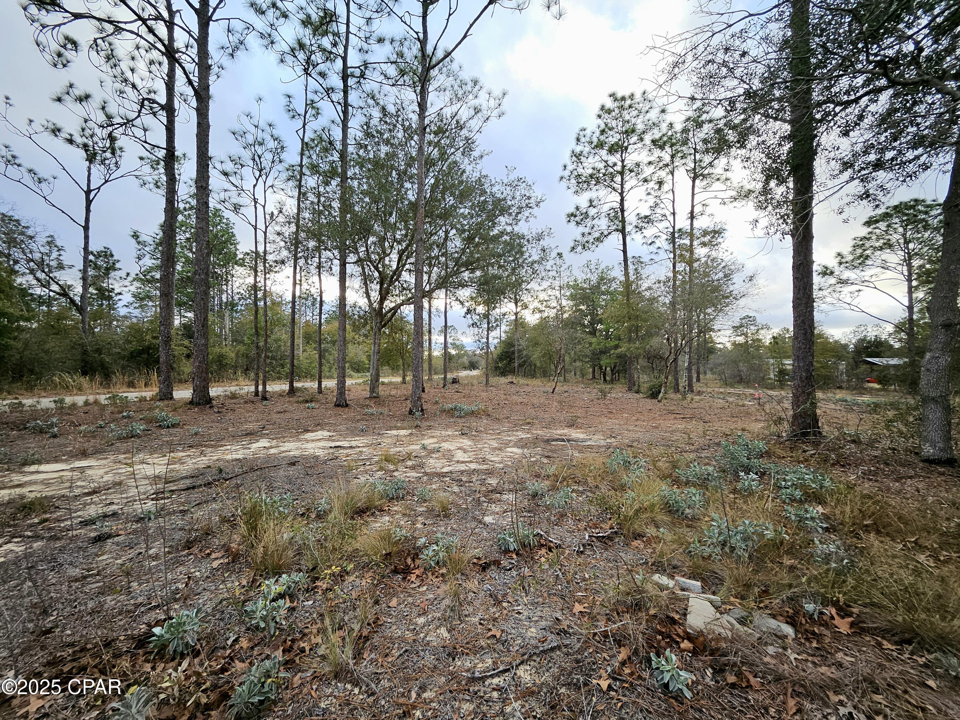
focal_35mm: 13
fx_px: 361
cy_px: 360
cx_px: 480
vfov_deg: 89.9
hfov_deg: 106.2
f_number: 2.2
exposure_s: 1/238
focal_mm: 1.74
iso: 32
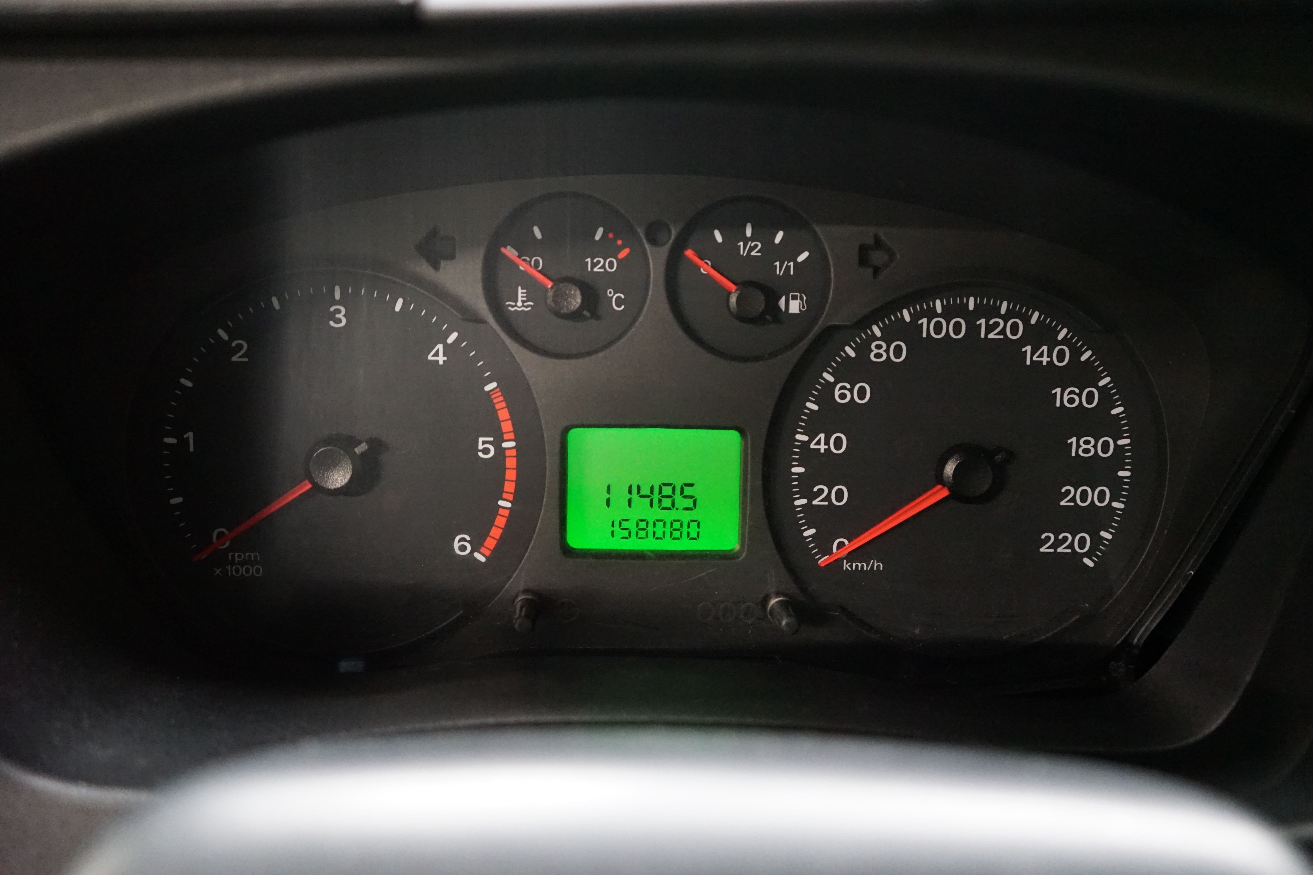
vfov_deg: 45.0
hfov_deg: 63.7
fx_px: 1058
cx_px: 656
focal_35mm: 29
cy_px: 438
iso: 6400
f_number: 3.5
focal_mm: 29
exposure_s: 1/40
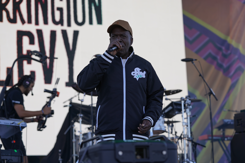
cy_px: 82
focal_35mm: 104
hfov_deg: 19.6
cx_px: 122
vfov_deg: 13.2
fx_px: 708
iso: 100
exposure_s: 1/250
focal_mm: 104
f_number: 4
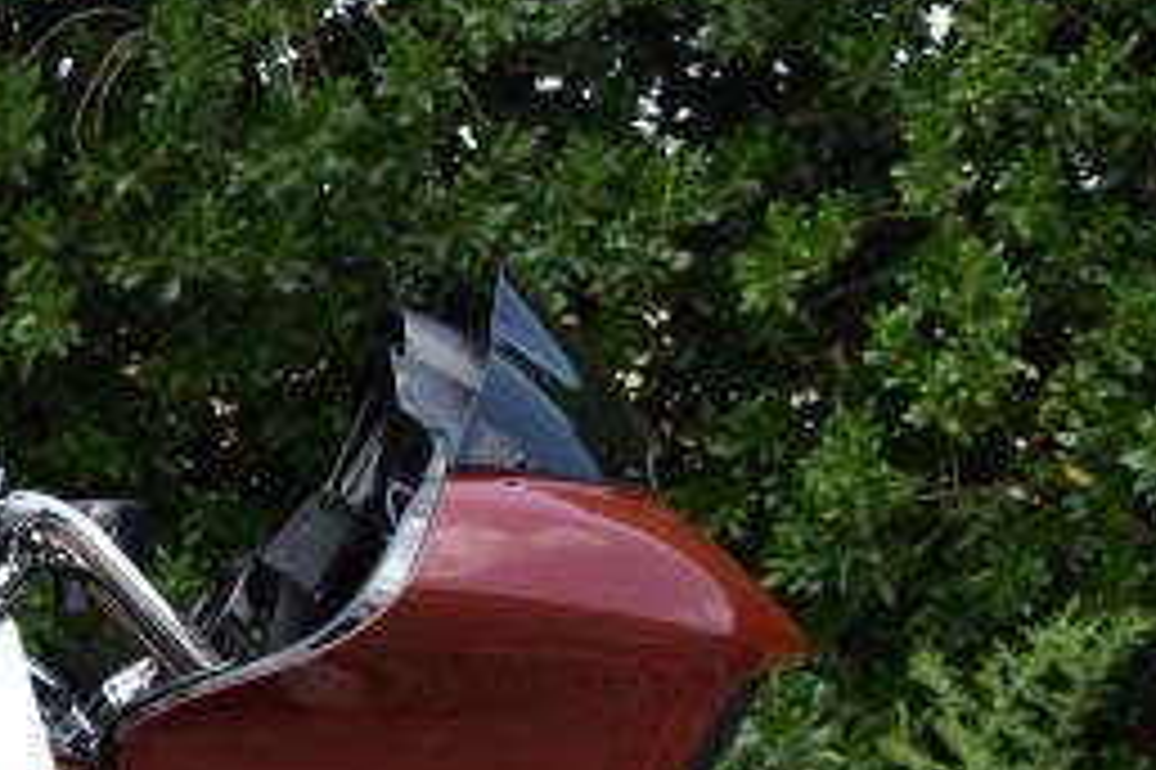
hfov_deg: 12.5
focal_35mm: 159
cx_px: -405
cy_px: 1132
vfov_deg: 8.4
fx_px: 5102
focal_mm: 34
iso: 180
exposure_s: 1/250
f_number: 8
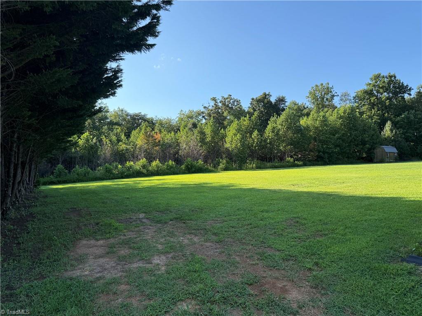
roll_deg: +0.3
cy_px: 158
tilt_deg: +3.3
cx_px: 211
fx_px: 293
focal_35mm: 24
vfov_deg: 56.8
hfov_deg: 71.6
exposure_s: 1/2299
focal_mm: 6.76
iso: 100
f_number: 1.78
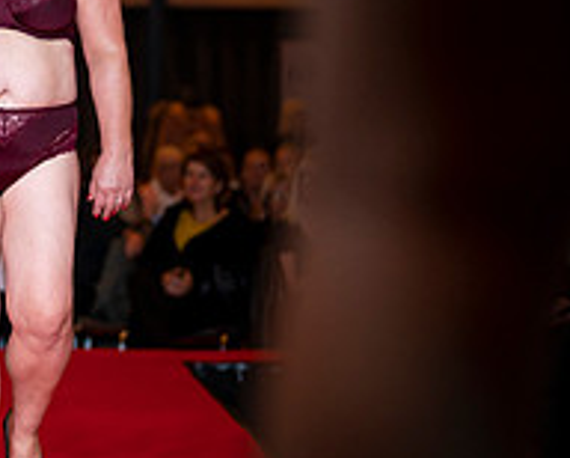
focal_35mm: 314
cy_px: 171
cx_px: -205
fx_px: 5303
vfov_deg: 4.9
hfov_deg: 6.1
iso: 2000
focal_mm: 111
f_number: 2.8
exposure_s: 1/200
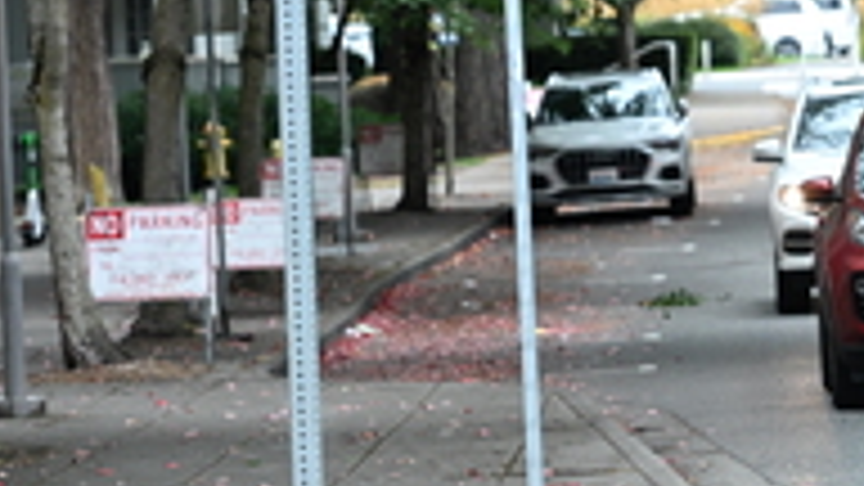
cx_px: 855
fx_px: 7927
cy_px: 277
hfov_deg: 6.2
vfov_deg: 3.5
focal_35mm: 346
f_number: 4
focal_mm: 115
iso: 1600
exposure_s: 1/320
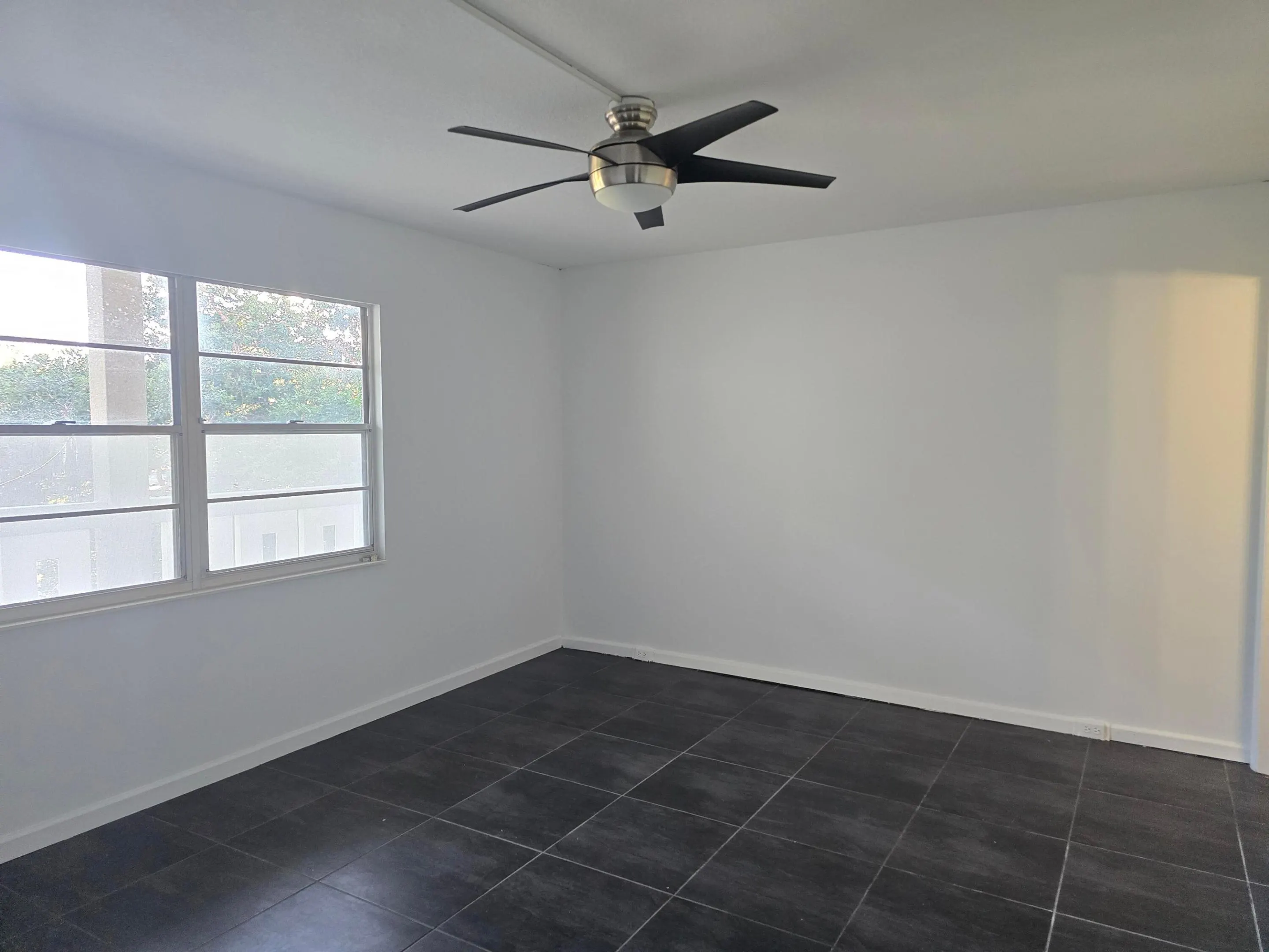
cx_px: 634
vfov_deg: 58.9
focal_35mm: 23
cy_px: 476
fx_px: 843
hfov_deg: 73.9
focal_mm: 6.3
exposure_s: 1/120
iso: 500
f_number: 1.7
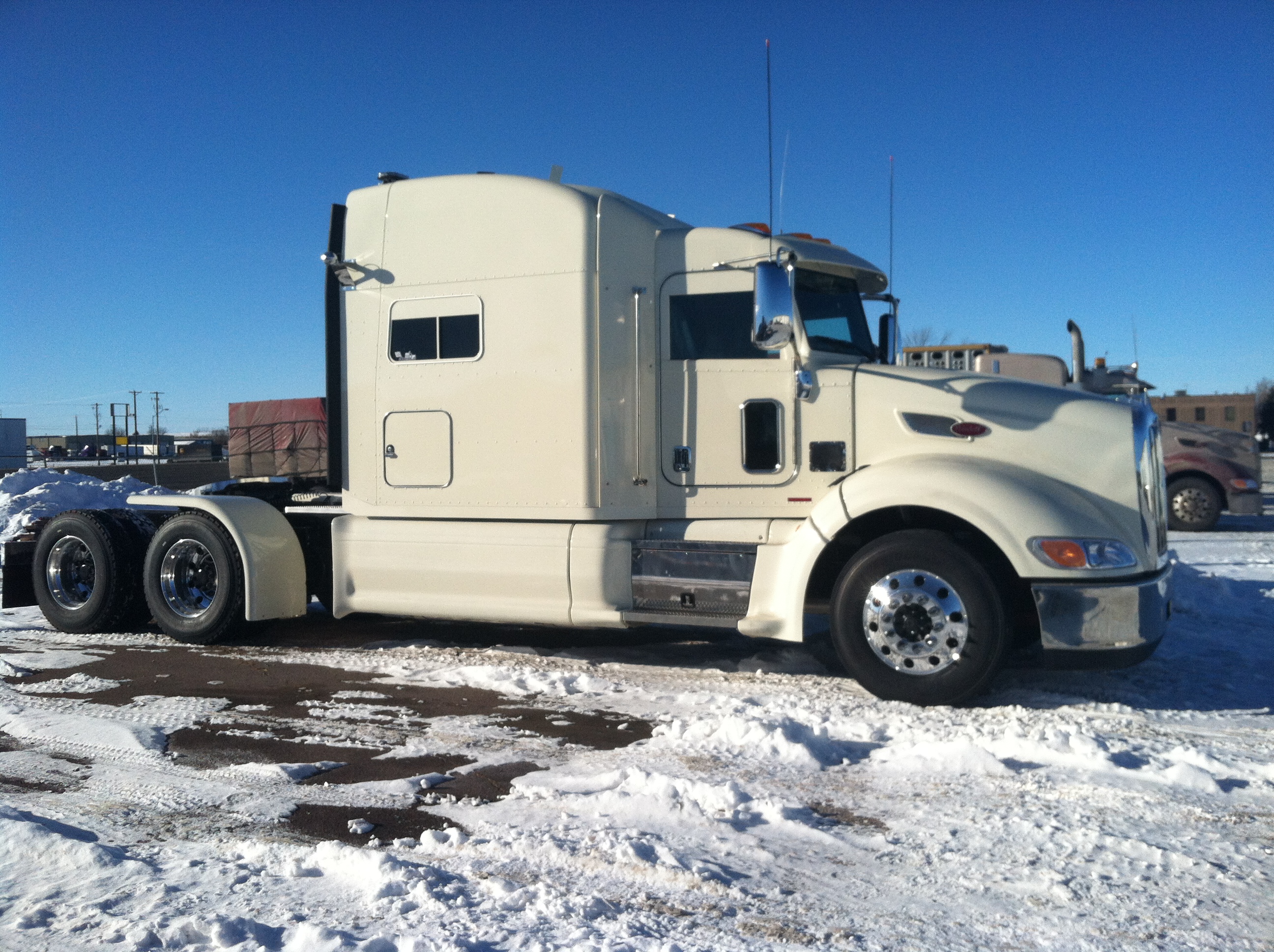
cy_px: 476
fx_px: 1286
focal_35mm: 35
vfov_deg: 40.6
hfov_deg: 52.7
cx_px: 637
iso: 80
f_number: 2.8
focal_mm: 3.85
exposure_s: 1/2727
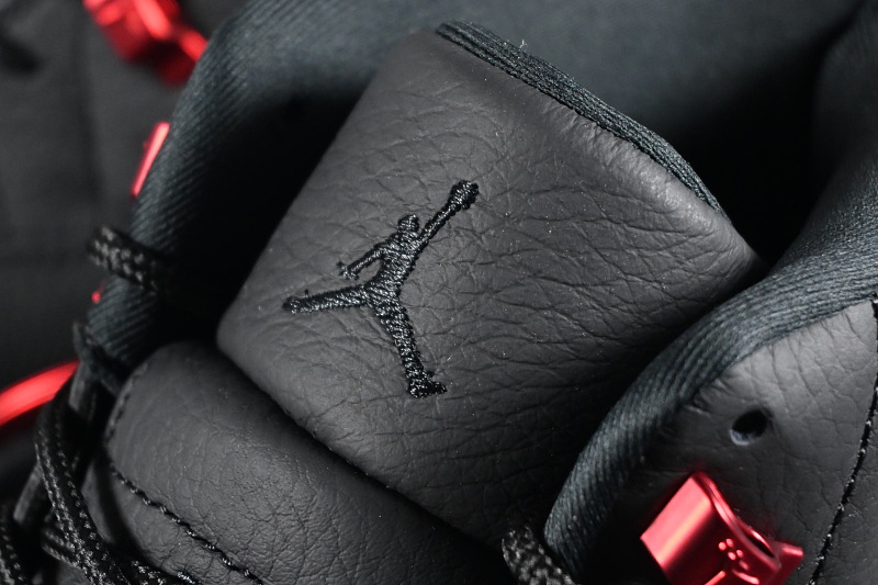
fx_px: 1829
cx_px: 439
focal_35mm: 75
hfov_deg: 27.0
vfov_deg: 18.2
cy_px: 292
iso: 2000
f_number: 6.3
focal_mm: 50
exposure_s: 1/125
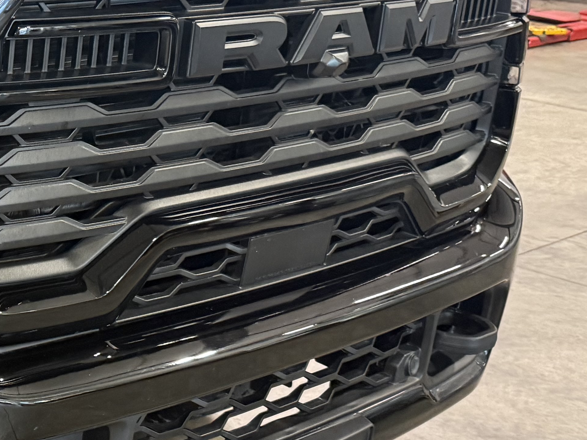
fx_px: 1204
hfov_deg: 24.0
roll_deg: -1.9
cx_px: -176
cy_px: 150
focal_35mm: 71
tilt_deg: -13.4
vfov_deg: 20.7
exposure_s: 1/60
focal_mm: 6.76
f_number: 1.78
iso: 500
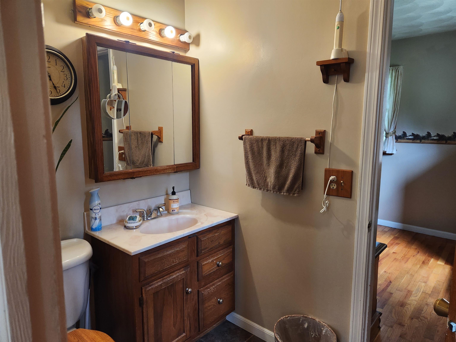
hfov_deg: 73.9
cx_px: 228
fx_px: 303
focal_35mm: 23
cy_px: 171
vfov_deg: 58.9
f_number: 1.8
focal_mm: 5.4
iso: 250
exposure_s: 1/120
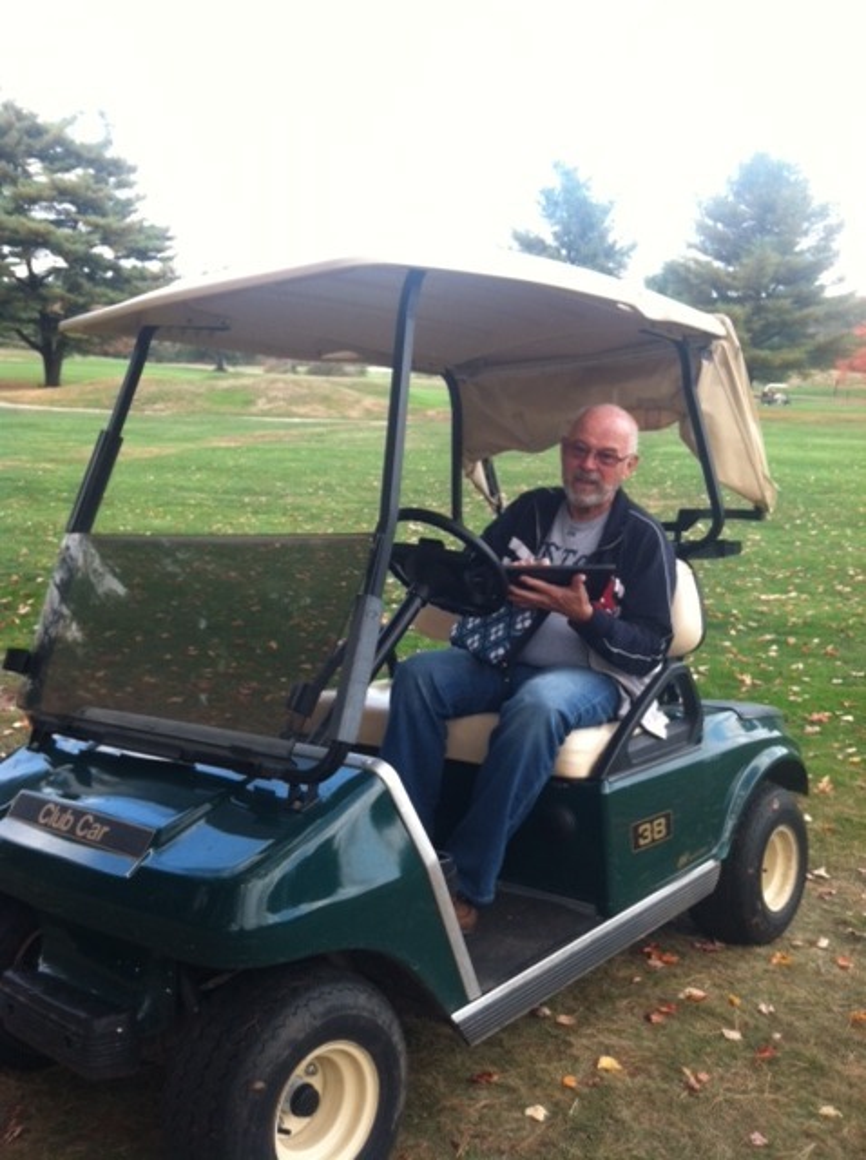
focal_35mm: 35
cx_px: 433
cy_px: 580
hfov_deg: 40.6
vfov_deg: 52.7
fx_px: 1171
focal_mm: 3.85
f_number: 2.8
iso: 80
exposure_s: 1/135
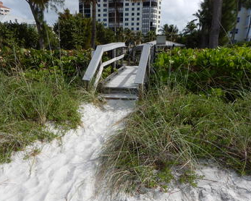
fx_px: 201
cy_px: 105
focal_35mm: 27
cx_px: 113
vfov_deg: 53.2
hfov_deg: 63.9
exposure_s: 1/1250
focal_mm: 4.3
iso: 125
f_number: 4.1
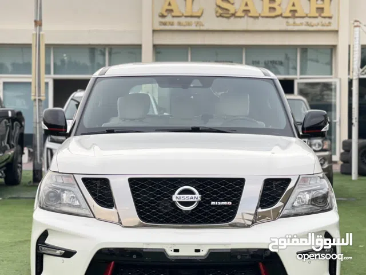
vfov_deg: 22.9
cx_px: 183
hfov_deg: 30.3
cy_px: 138
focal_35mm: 64
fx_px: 677
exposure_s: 1/121
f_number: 2.2
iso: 100
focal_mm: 7.5
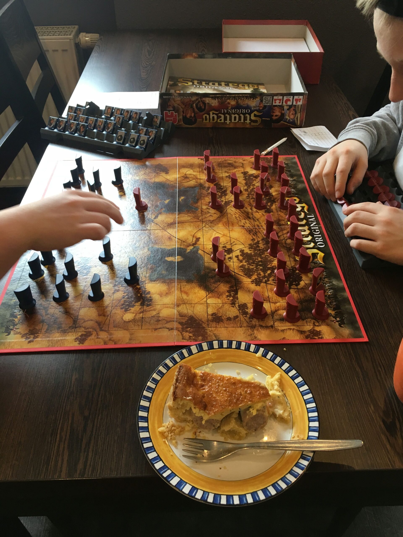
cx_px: 202
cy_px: 268
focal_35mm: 29
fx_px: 450
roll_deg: +0.9
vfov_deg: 61.7
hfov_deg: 48.2
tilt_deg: -42.6
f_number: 2.2
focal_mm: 4.15
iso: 50
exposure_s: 1/33
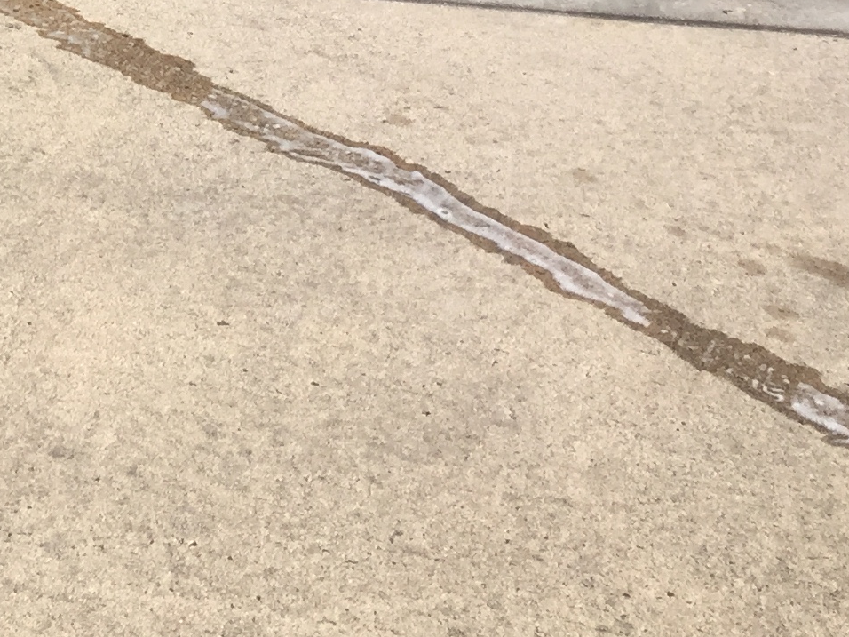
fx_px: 2428
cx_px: -432
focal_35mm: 99
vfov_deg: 13.9
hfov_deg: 17.7
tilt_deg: -15.9
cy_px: -370
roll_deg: +0.6
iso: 32
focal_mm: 4.15
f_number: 2.2
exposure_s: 1/1522
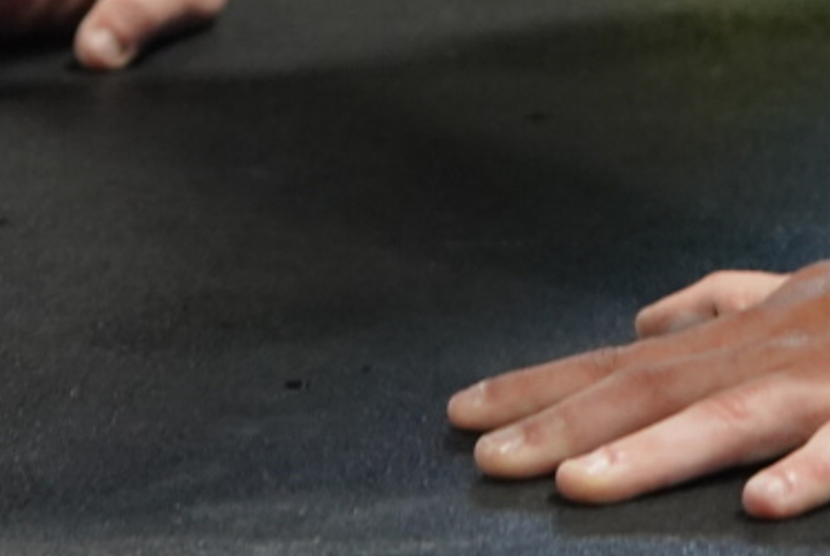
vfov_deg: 6.0
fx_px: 5170
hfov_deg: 9.2
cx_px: 396
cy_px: -547
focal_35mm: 224
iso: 2500
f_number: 4
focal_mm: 52
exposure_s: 1/160
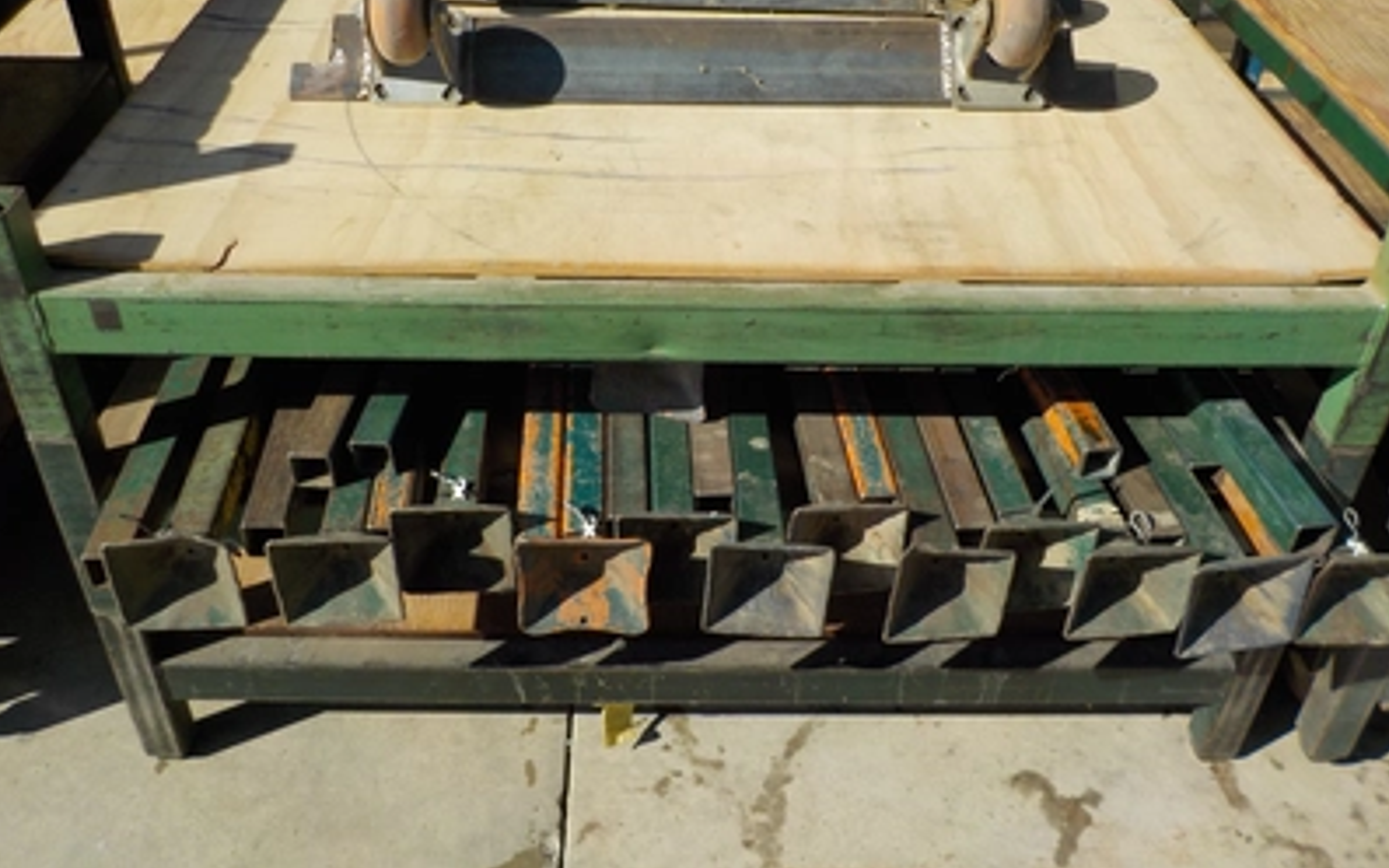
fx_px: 1211
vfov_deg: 39.2
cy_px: 346
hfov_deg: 59.7
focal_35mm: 32
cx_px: 693
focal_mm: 4.1
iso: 125
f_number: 3.3
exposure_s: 1/1600
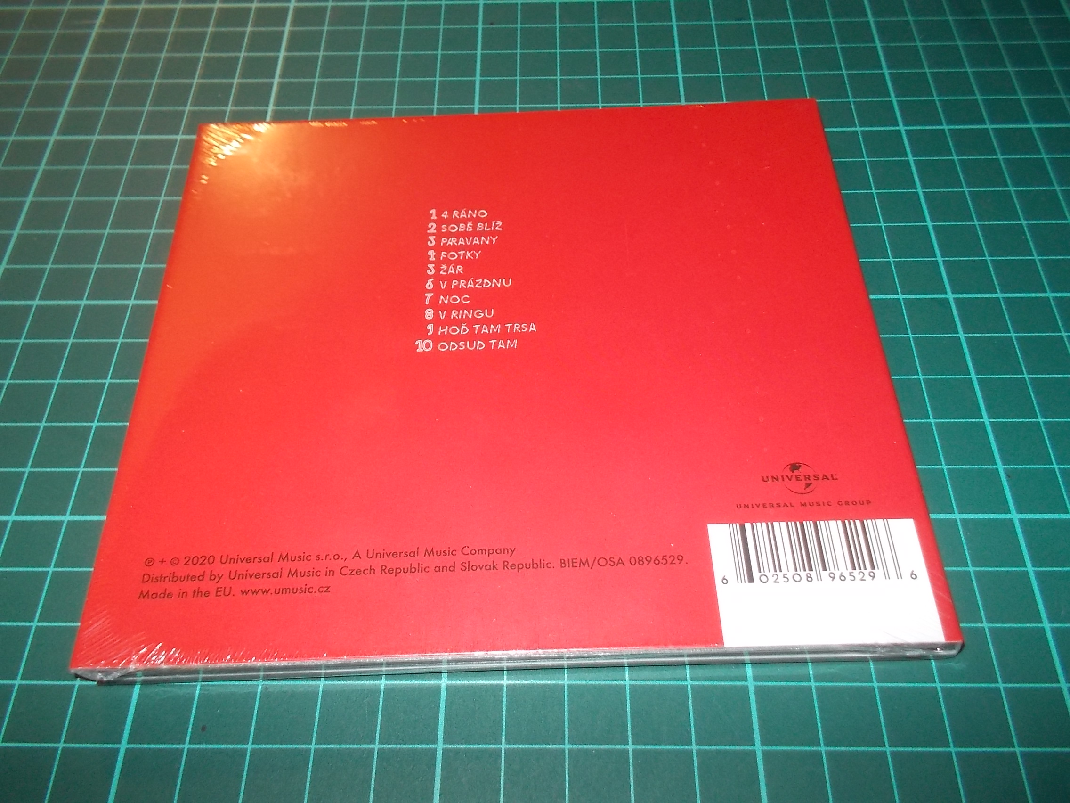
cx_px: 535
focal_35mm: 29
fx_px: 896
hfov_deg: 61.7
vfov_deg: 48.2
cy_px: 402
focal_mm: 4.1
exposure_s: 1/30
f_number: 3.3
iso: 200
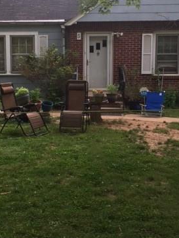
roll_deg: +0.1
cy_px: 101
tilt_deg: -3.7
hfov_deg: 28.4
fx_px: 352
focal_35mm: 51
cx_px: 60
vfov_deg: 37.4
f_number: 2.2
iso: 25
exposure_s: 1/269
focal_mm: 4.15
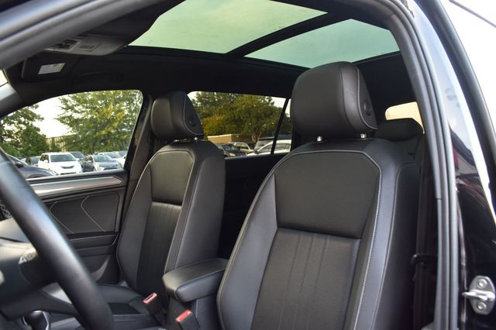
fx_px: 372
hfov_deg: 67.4
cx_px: 248
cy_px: 165
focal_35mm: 27
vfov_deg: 47.9
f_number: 6.3
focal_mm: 18
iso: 900
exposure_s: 1/15
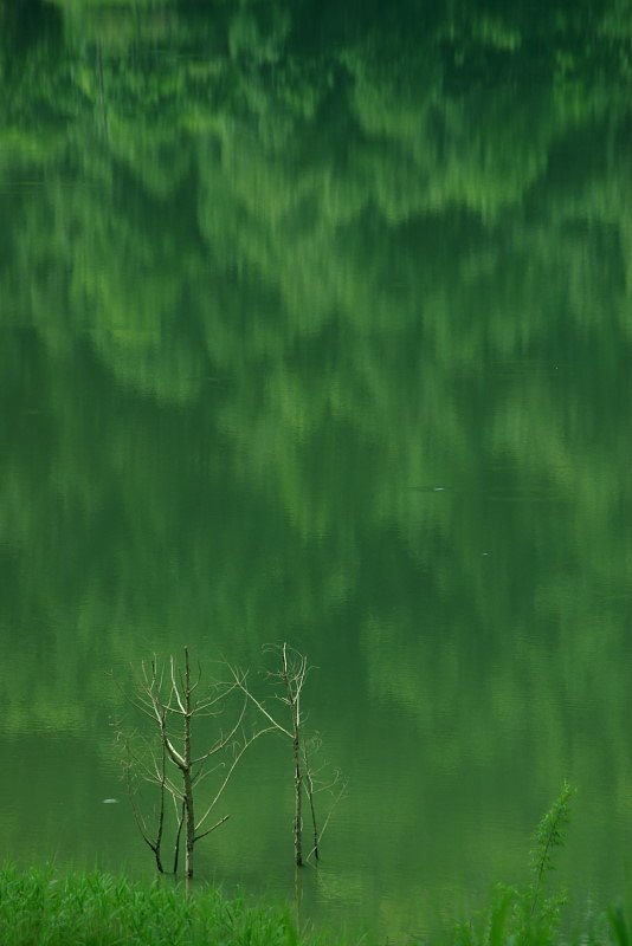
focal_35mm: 300
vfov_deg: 6.9
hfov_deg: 4.6
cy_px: 473
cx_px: 316
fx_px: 7893
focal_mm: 200
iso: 200
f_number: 8
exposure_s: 1/320
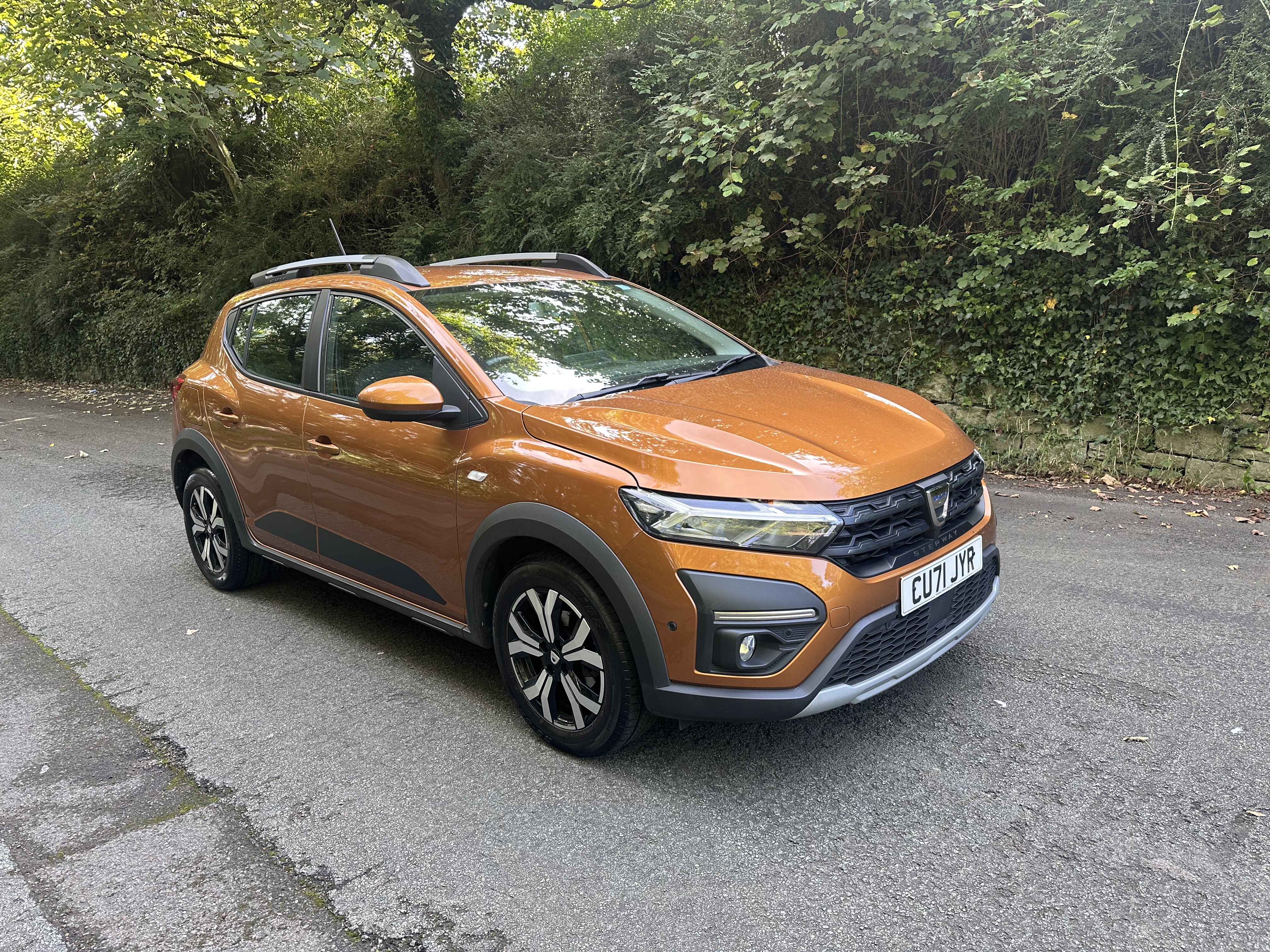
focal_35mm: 24
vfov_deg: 56.8
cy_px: 476
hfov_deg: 71.6
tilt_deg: -11.0
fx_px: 881
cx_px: 635
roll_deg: -0.4
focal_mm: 6.86
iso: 100
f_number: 1.78
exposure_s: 1/121
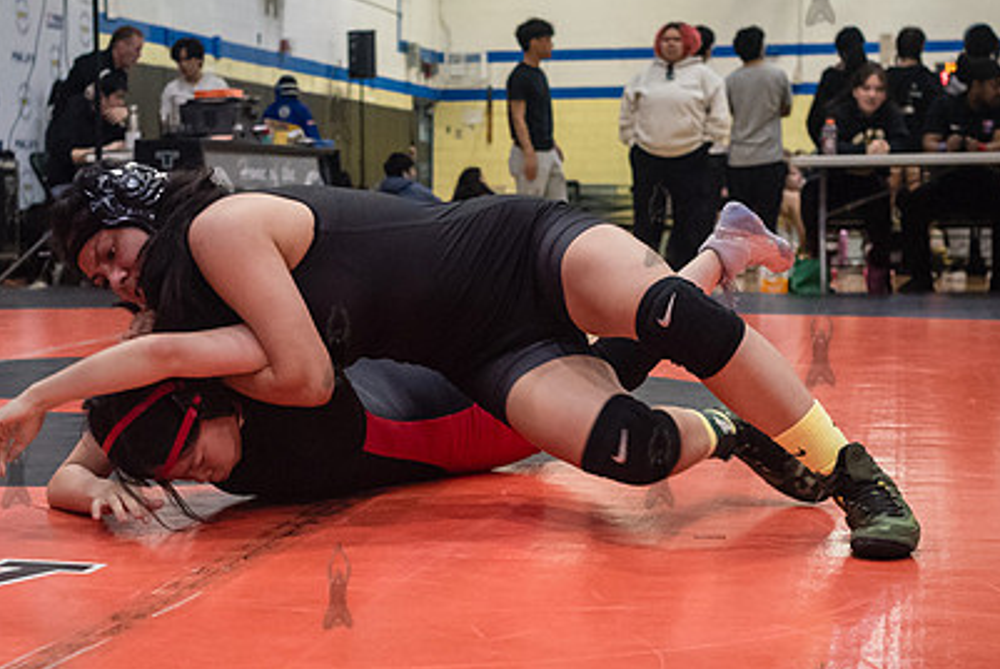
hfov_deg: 27.2
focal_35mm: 74
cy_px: 430
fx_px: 2057
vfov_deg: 18.4
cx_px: 367
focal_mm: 35
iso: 5000
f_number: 3.2
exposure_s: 1/400
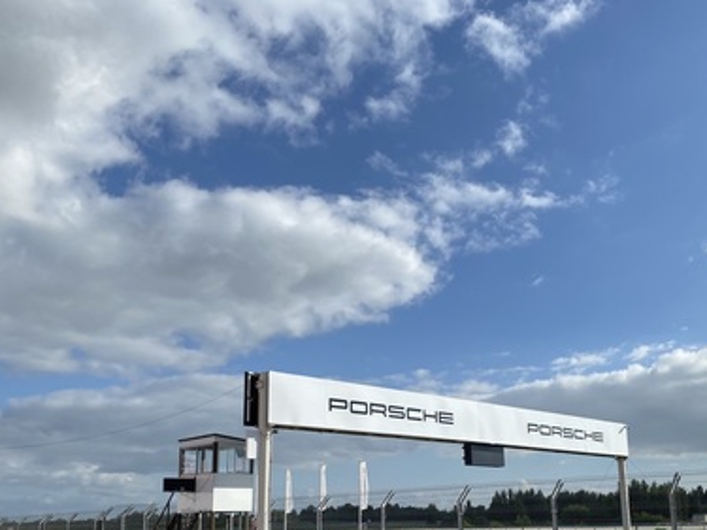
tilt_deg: +11.3
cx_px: 421
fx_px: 755
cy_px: 375
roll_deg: +1.6
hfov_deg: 49.9
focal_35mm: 37
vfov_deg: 38.0
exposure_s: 1/4608
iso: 32
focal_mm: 4.25
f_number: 1.8
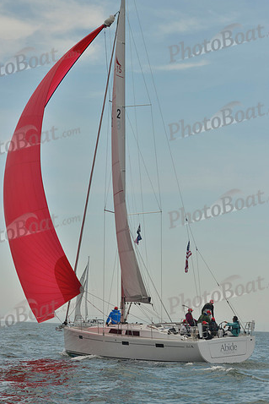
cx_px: 124
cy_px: 175
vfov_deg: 23.9
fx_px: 952
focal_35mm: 85
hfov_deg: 16.1
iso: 280
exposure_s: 1/1250
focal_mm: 70
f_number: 10
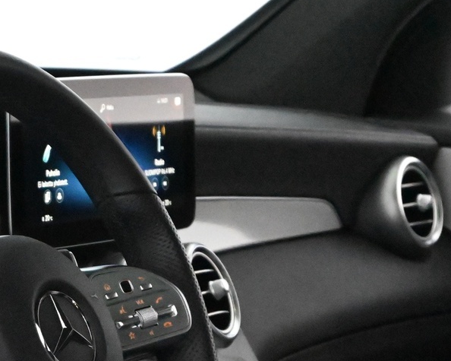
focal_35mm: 192
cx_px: 129
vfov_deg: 8.0
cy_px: 296
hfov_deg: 10.0
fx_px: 2562
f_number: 6.3
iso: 20000
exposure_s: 1/80
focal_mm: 50
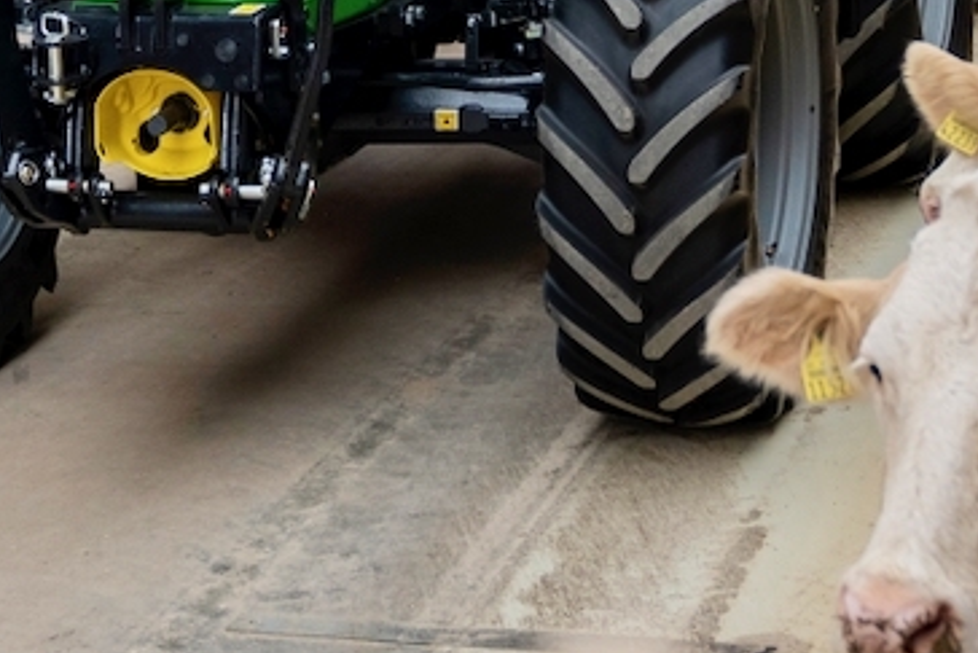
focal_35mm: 123
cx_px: 478
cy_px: -239
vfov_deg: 10.8
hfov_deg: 16.6
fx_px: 3343
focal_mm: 35
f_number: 2.8
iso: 640
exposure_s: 1/500
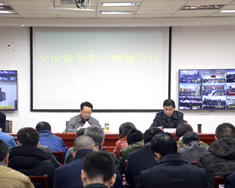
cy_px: 123
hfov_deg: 17.6
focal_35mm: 109
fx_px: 758
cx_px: 89
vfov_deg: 14.1
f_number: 5
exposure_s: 1/400
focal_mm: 66
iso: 4500
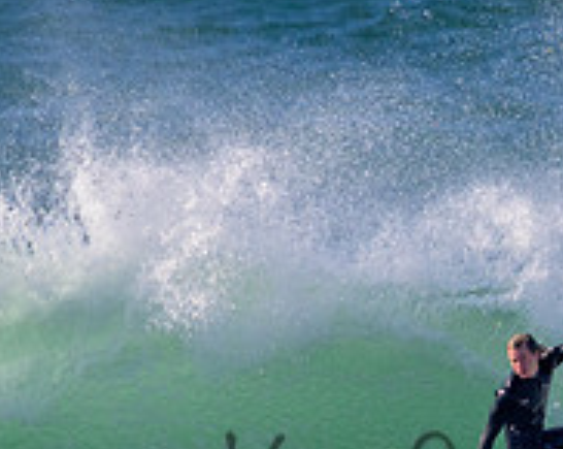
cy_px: 454
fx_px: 39876
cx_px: 544
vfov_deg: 0.6
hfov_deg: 0.8
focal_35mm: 2397
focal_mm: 800
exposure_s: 1/2000
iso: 1600
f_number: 11
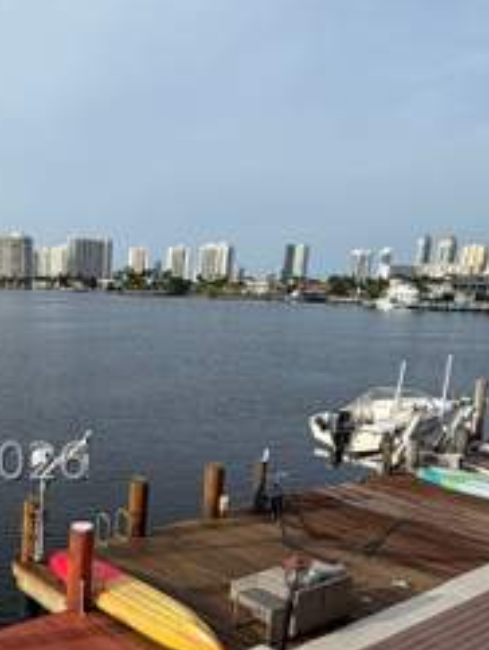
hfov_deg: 35.7
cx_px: 24
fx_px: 696
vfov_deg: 48.7
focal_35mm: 37
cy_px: 462
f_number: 2.2
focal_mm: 2.22
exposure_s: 1/809
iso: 20
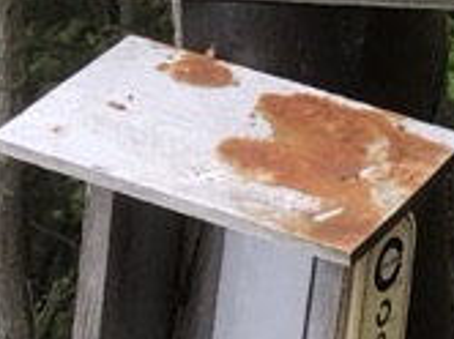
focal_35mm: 203
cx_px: 1042
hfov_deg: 8.9
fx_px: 2659
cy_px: -353
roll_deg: +0.0
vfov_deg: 7.0
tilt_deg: -6.7
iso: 20
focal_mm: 3.99
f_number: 1.8
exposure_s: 1/448
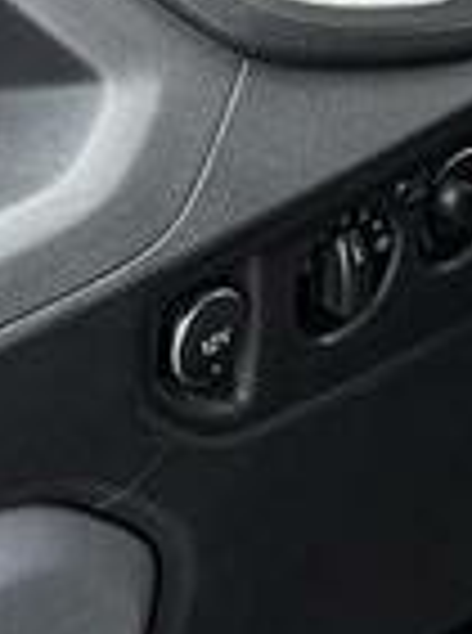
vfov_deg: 11.9
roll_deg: -3.4
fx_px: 2794
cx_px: 737
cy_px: -535
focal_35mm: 153
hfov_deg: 9.4
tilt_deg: -18.8
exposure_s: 1/121
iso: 100
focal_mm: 6.86
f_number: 1.78
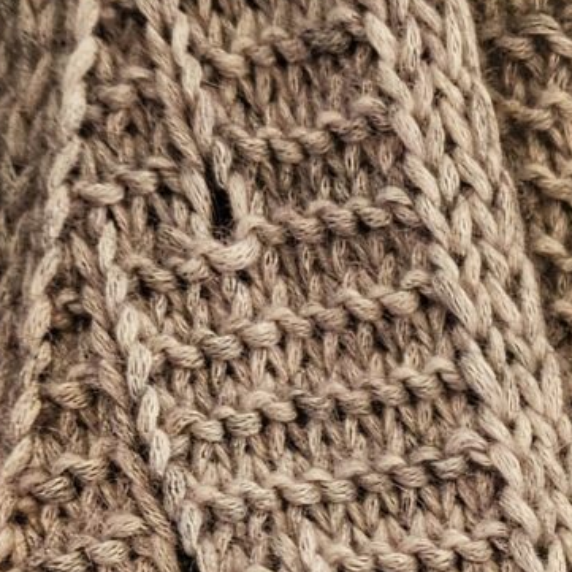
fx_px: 2692
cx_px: 1169
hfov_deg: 11.0
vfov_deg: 11.4
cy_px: 992
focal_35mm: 144
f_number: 1.8
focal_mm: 5.4
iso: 125
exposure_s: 1/100
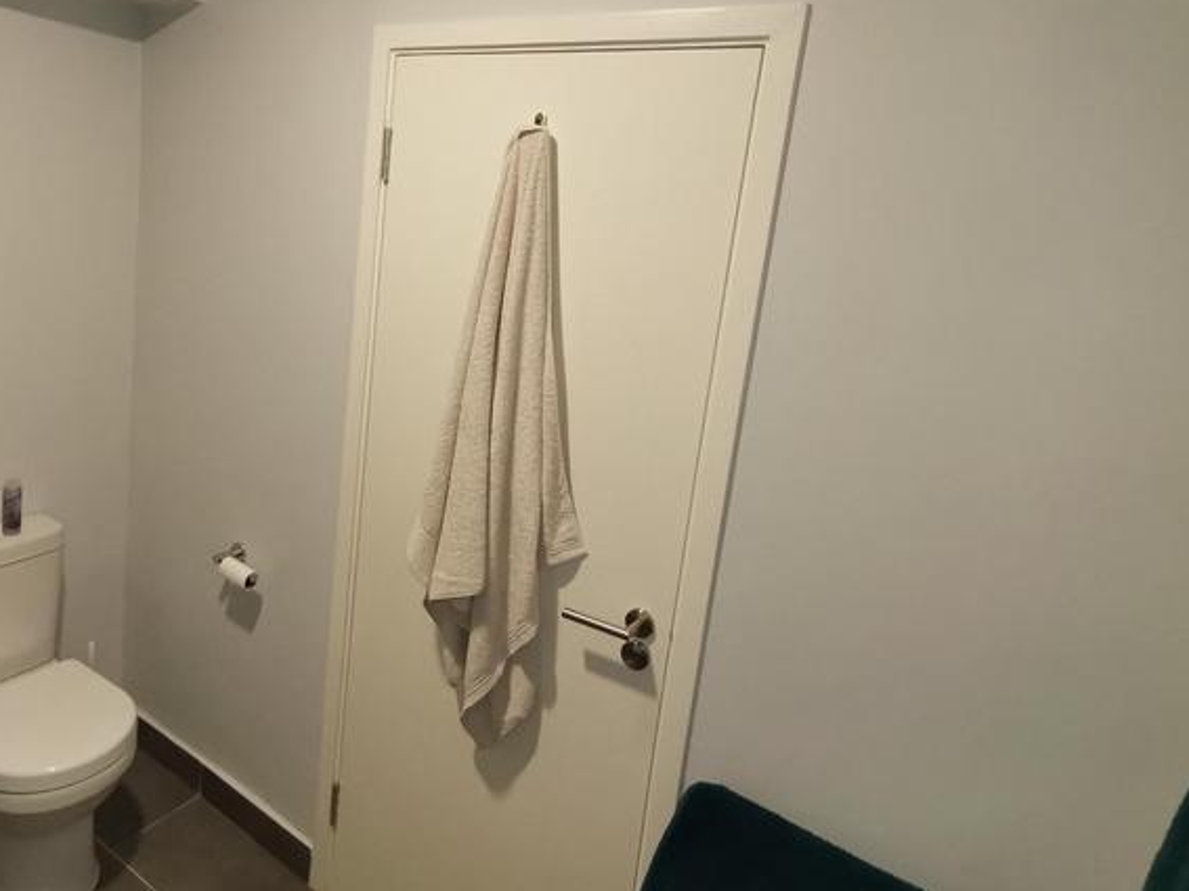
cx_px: 457
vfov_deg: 56.3
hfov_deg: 70.6
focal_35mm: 24
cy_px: 348
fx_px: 824
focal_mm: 1.78
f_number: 2.4
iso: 125
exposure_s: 1/33.3
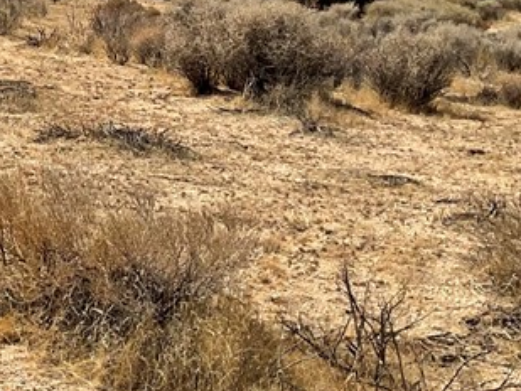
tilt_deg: +2.0
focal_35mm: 96
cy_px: -99
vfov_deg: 14.8
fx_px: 1445
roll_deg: -1.2
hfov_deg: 18.6
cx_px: -206
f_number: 1.8
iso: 16
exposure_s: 1/3125
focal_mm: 3
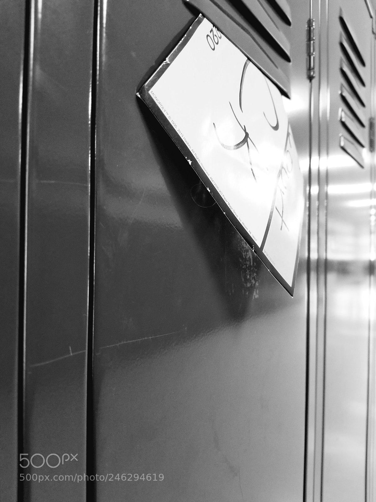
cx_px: 188
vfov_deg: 67.3
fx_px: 377
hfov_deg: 53.1
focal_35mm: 26
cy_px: 251
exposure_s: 1/30
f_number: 1.7
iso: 160
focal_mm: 4.25
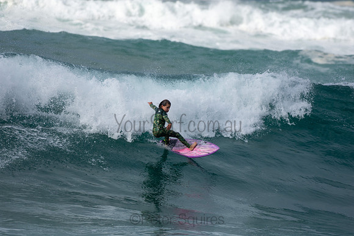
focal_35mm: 720
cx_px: 177
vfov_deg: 1.9
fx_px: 7081
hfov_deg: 2.9
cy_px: 118
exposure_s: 1/1000
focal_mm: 480
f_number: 5.6
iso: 180
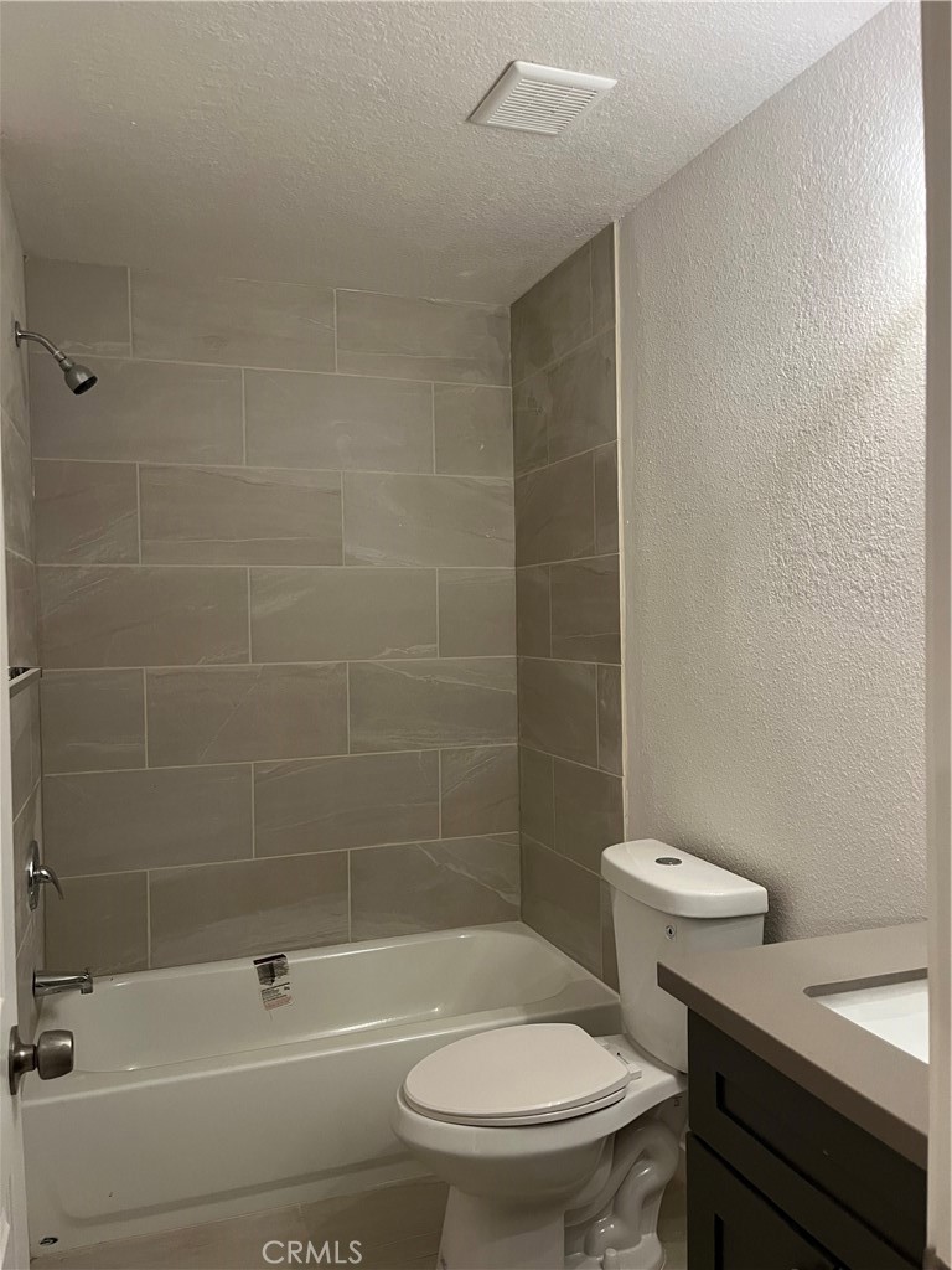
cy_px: 635
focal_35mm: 26
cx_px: 476
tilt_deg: -1.3
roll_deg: +0.9
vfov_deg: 67.3
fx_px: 953
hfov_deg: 53.1
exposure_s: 1/60
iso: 200
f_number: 1.6
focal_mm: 5.1
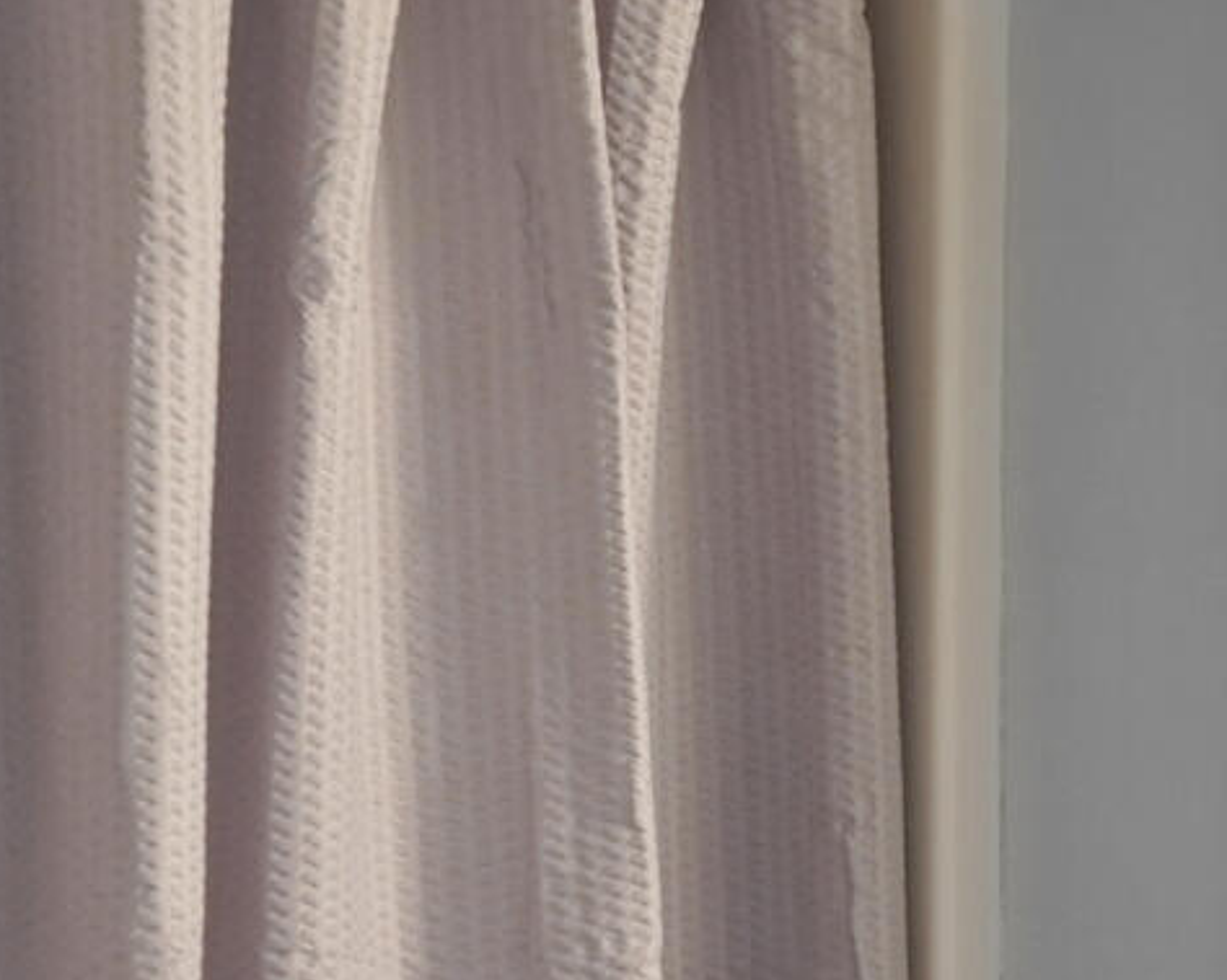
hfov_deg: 15.5
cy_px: 1443
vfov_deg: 15.1
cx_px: 2542
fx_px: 3449
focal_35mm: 95
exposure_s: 1/25
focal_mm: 16
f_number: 6.3
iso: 400
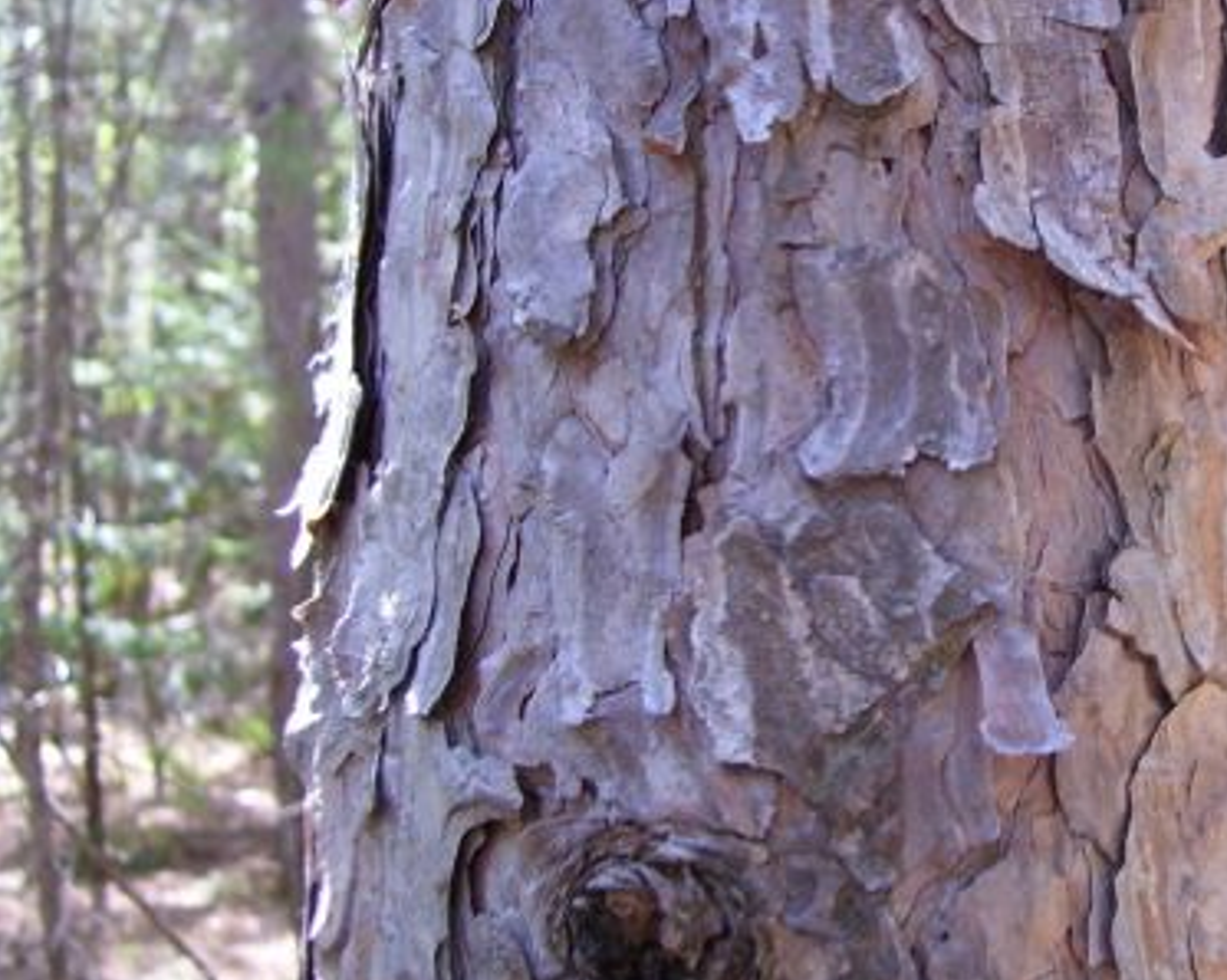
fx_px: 2250
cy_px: 365
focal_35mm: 62
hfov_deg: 29.5
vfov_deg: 24.5
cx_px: 1049
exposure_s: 1/60
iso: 80
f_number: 2.7
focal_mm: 6
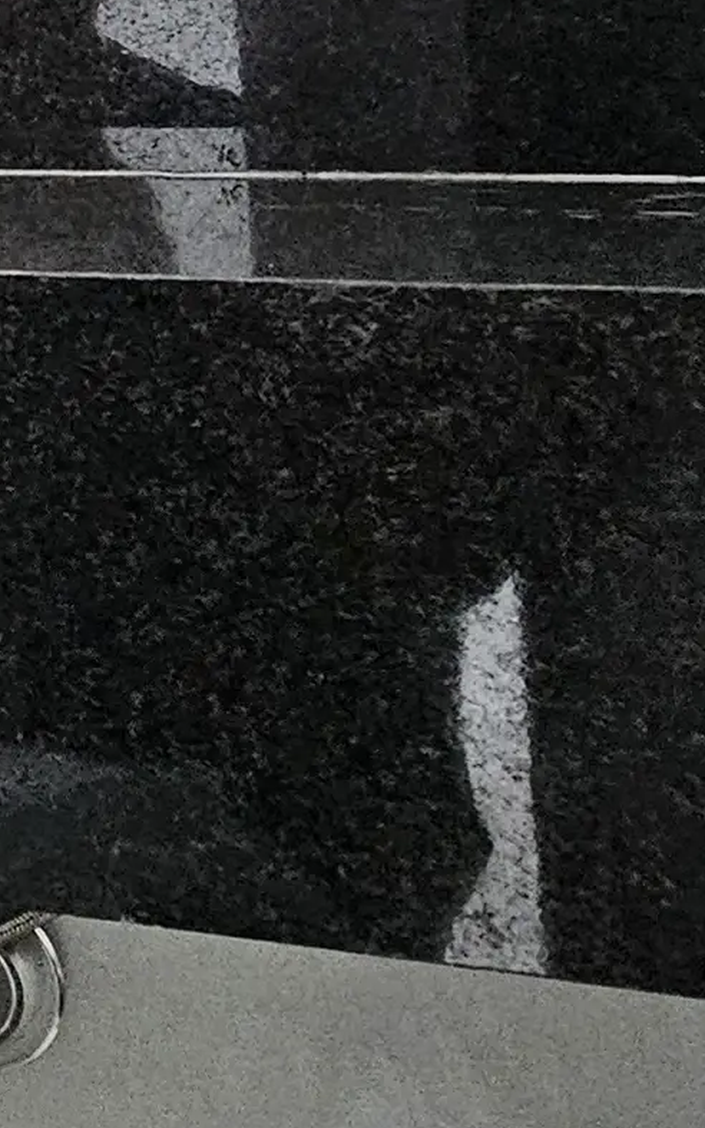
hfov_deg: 11.4
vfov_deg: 26.8
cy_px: -140
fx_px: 2152
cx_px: -1376
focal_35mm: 70
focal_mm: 2.2
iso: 500
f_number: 2.2
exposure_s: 1/77
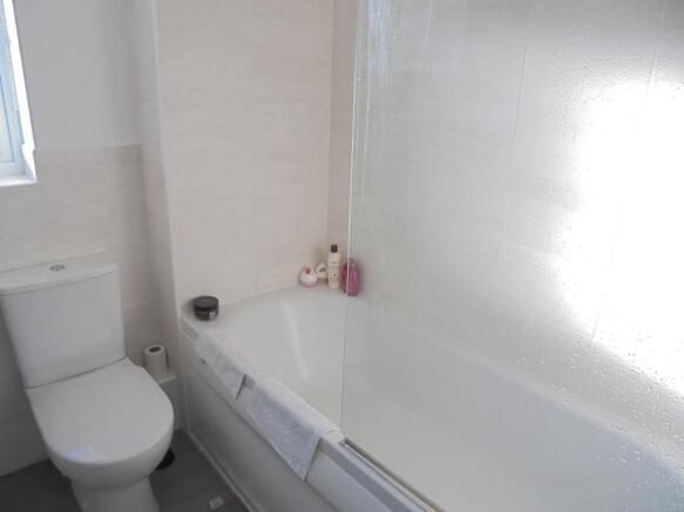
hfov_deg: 67.3
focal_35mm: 26
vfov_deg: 53.0
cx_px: 342
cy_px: 256
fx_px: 514
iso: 100
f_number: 3.5
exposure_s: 1/60
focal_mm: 4.6
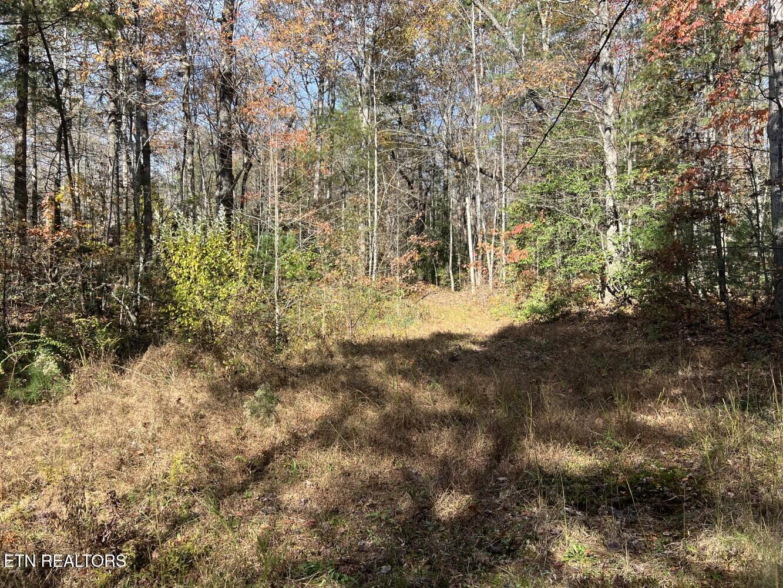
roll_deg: -0.4
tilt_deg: -0.1
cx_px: 392
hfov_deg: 67.3
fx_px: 588
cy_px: 294
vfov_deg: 53.1
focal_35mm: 26
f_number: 1.5
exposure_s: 1/1009
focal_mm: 5.7
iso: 50
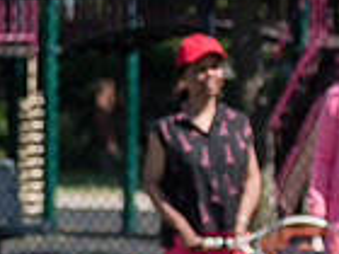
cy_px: 298
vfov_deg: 3.7
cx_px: -164
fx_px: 3966
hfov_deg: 4.9
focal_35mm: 405
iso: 200
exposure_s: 1/1600
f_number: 3.5
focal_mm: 86
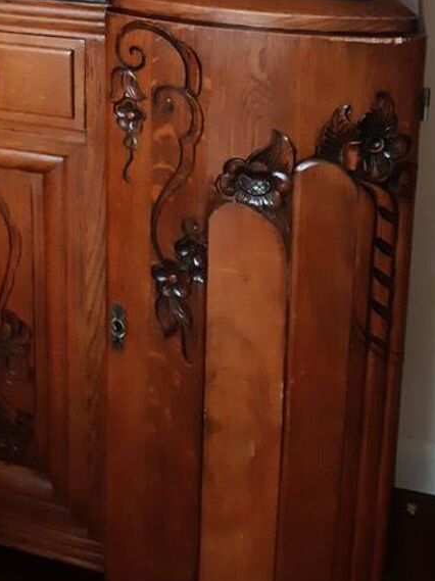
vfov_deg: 28.5
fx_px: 1023
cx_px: -22
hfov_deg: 22.8
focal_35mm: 61
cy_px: -71
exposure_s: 1/50
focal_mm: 3.93
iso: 250
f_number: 1.7
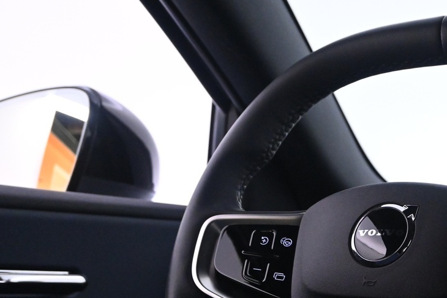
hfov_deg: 27.1
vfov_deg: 18.7
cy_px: 266
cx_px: 415
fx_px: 889
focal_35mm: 72
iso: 3200
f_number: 4
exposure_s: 1/40
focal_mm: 21.5
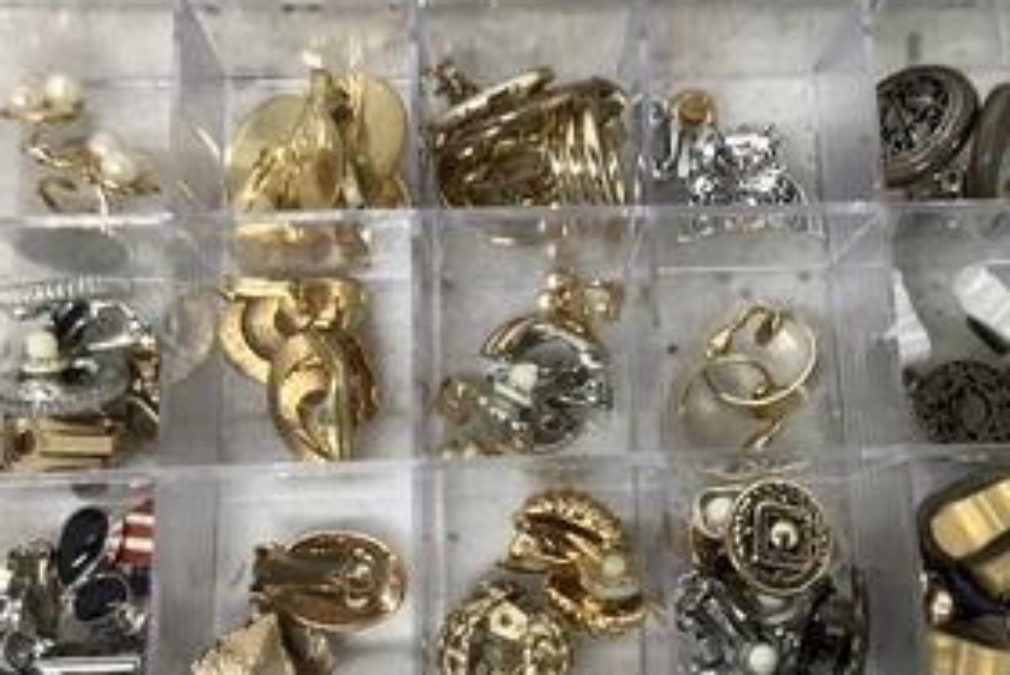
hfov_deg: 42.6
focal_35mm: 46
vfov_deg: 29.3
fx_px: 1291
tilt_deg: -78.1
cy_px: 318
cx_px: 592
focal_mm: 3.3
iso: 64
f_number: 2.4
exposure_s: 1/60
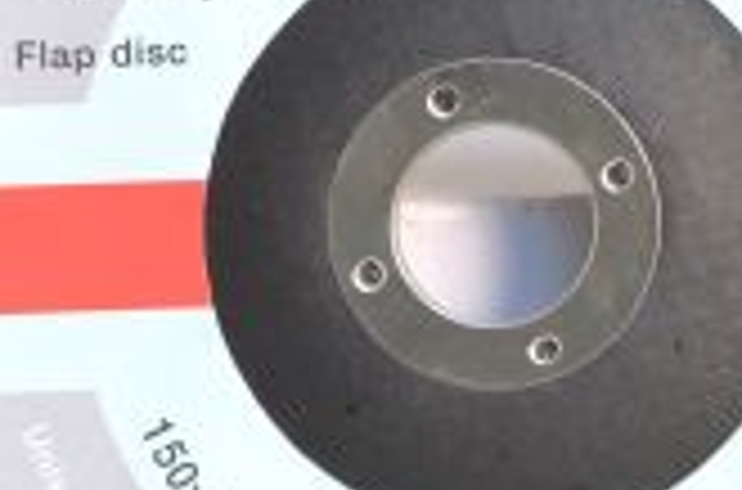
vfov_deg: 7.5
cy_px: 211
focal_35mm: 182
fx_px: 3740
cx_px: 895
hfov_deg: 11.1
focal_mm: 40
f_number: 8
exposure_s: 1/6
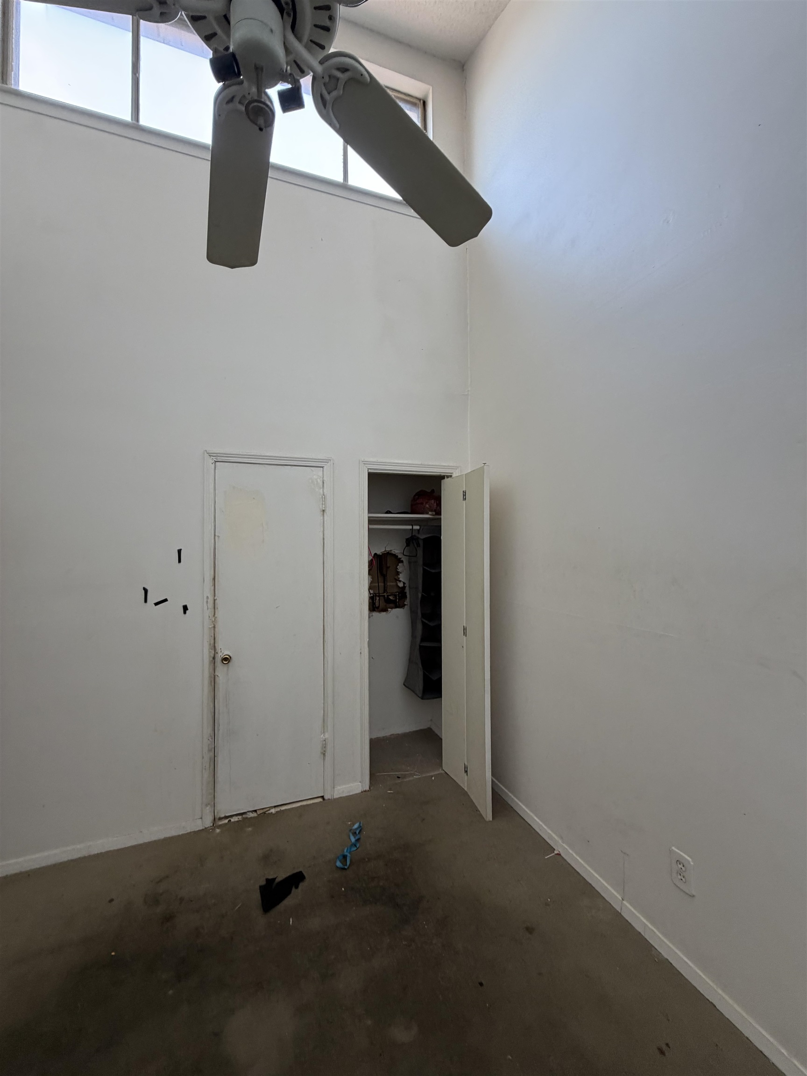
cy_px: 538
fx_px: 435
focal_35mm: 14
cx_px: 404
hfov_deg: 85.7
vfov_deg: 102.1
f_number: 2.2
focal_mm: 2.22
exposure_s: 1/121
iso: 200
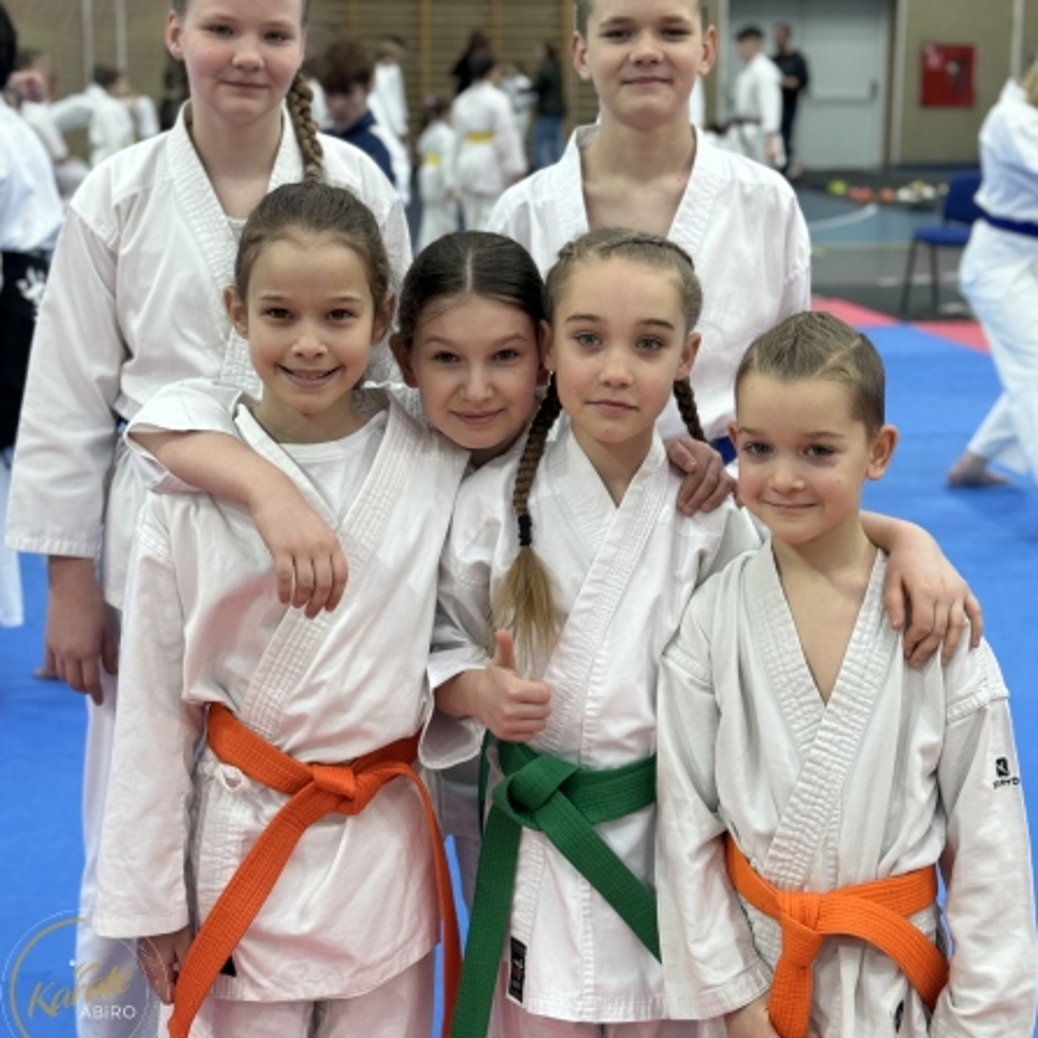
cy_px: 383
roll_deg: -0.6
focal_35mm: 57
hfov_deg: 30.0
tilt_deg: -9.0
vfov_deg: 29.9
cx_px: 520
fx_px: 1934
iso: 80
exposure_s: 1/100
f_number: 1.78
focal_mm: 6.86
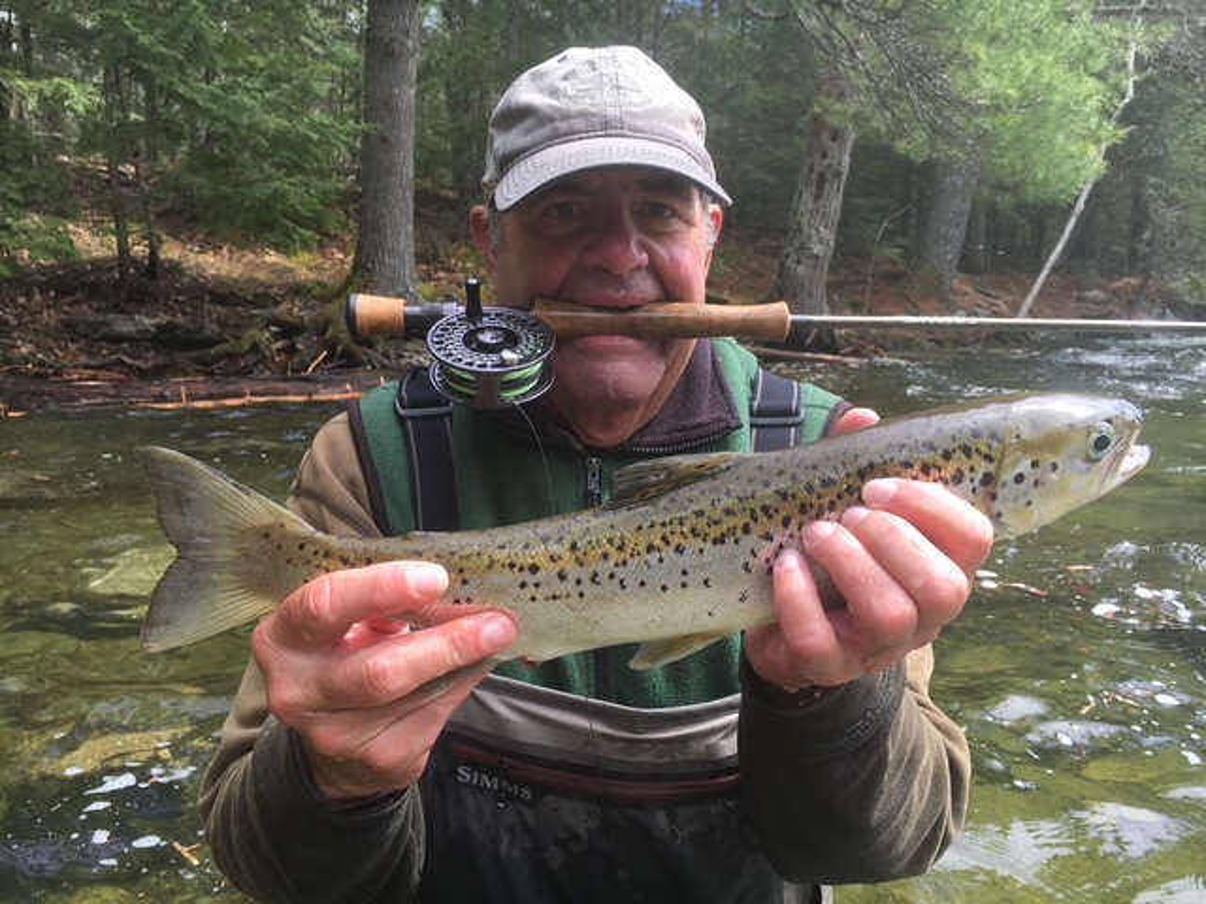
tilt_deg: -5.9
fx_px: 1010
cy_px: 452
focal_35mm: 29
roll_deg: +1.0
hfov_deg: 61.7
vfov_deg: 48.2
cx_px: 603
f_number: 2.2
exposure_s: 1/342
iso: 25
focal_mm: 4.15
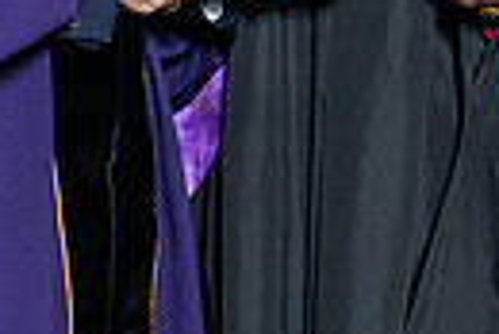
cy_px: -278
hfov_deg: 6.6
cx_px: 119
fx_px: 4343
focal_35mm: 313
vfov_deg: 4.4
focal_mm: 70
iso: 2000
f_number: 5
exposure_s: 1/200
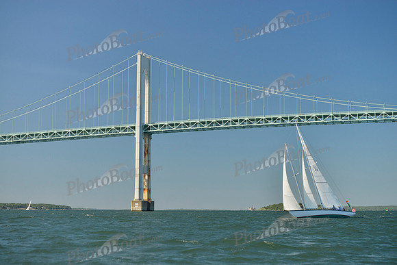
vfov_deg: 19.5
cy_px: 132
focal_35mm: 70
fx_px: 772
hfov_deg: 28.8
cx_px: 198
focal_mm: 70
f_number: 4.5
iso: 400
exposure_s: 1/1250
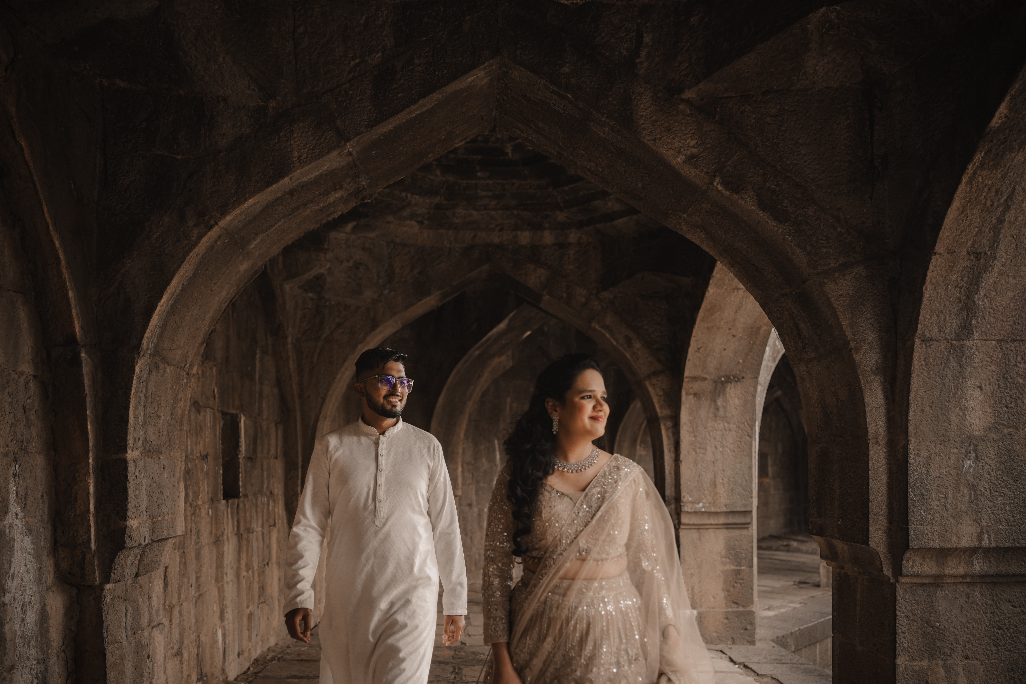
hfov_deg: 65.5
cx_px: 513
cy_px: 342
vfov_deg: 46.4
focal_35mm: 28
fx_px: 798
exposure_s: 1/250
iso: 800
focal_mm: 28
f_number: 2
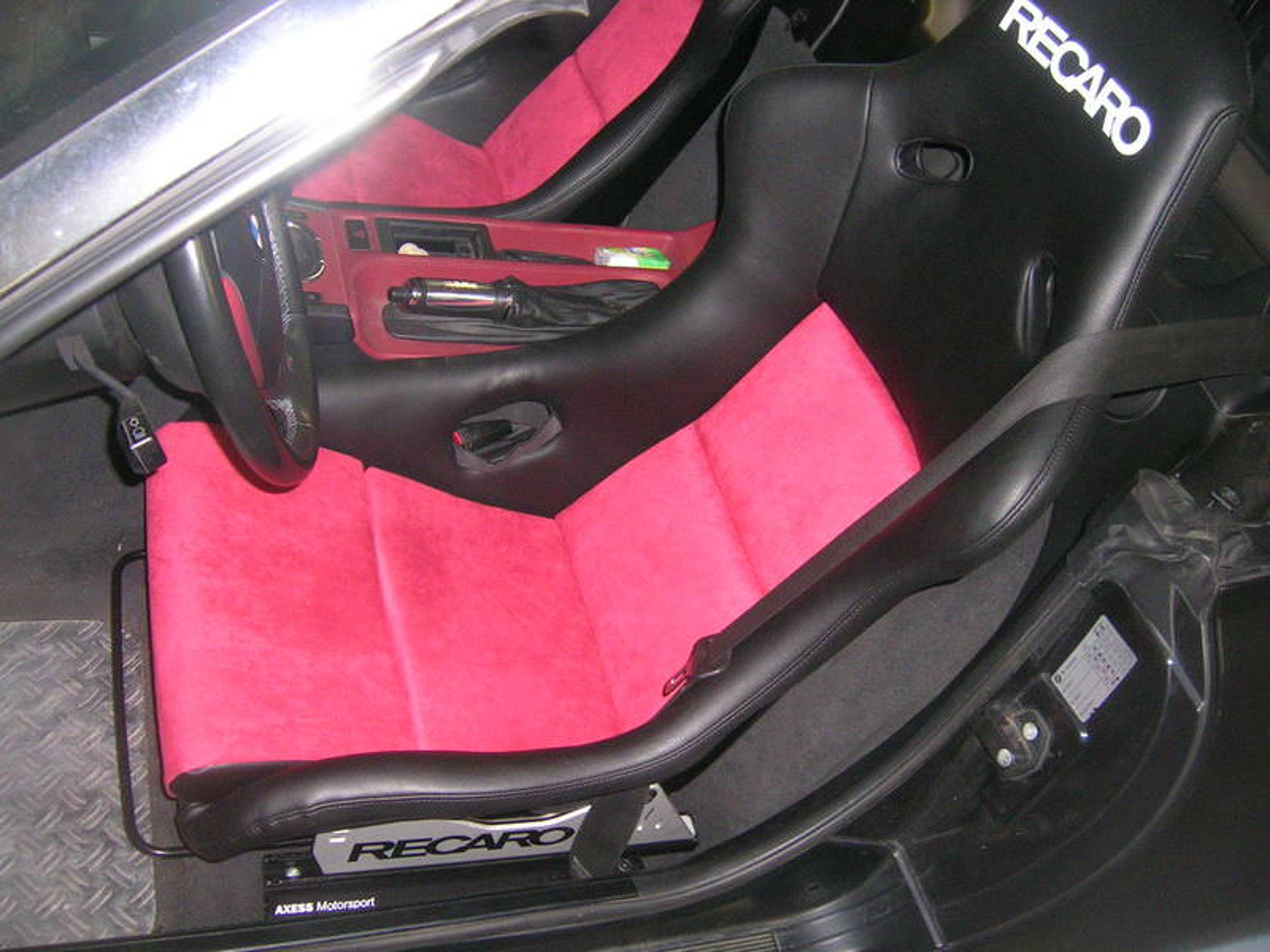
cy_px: 476
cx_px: 635
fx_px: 1284
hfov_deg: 52.6
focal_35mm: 35
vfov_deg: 40.7
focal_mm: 5.4
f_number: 2.8
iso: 200
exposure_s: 1/60.1
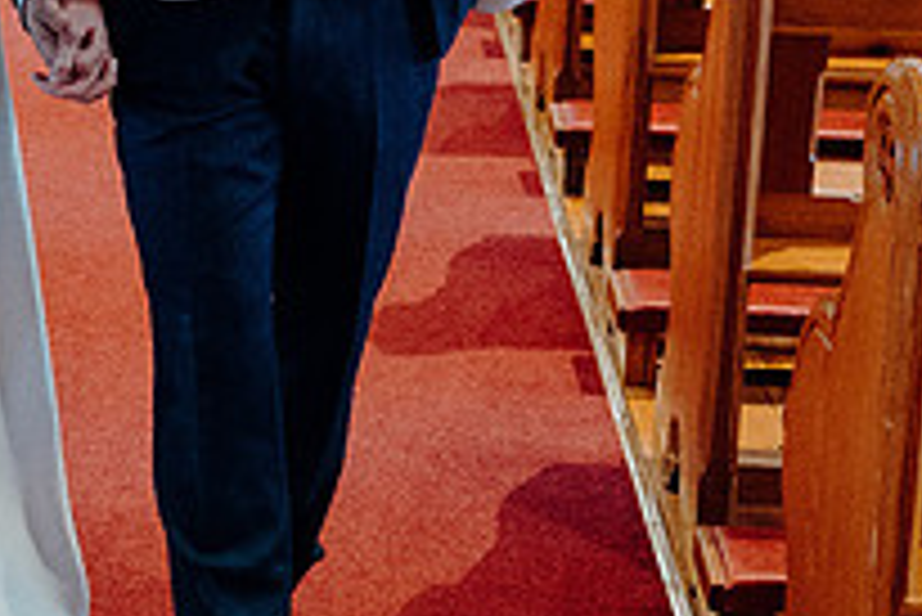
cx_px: 99
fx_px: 2614
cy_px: -146
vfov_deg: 13.1
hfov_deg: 19.6
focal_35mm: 102
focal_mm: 24
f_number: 3.5
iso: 4000
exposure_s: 1/160
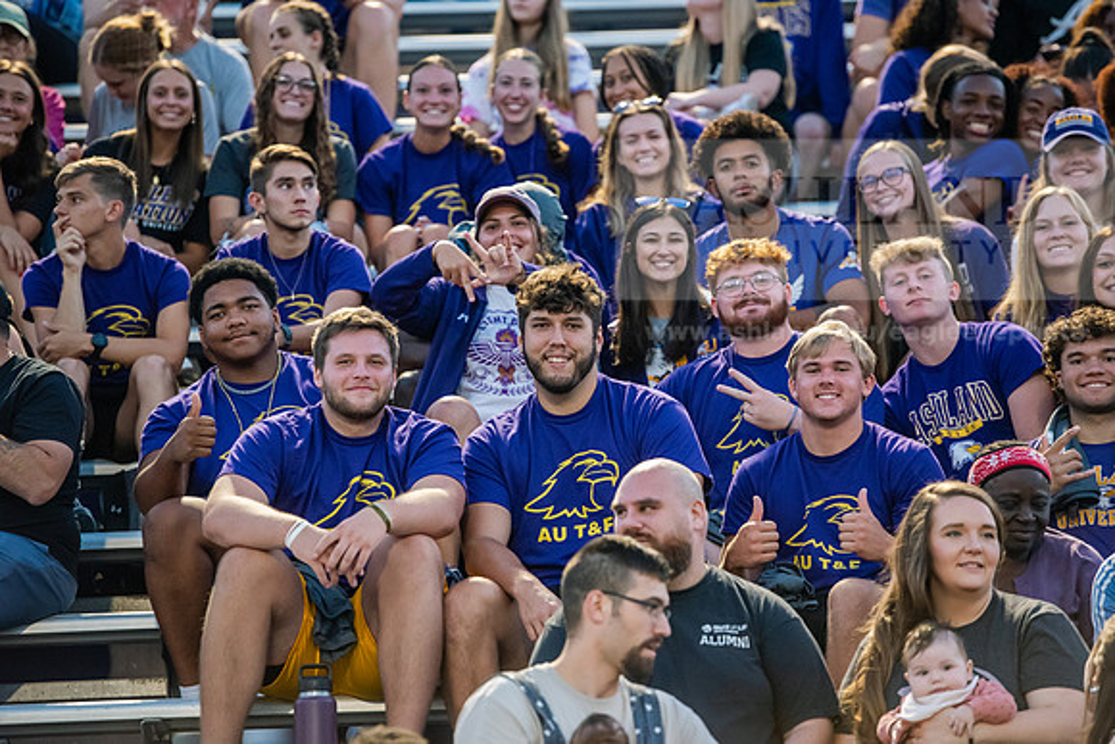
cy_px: 372
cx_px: 558
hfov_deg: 11.4
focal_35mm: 180
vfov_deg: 7.6
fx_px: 5576
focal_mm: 180
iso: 5000
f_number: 3.5
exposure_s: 1/400
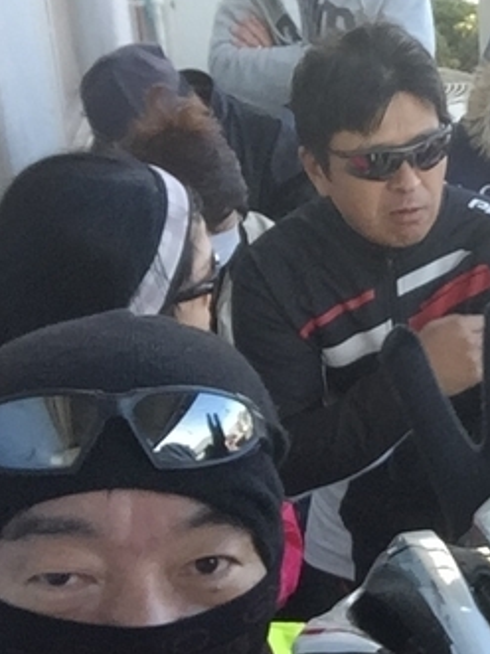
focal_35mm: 75
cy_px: 342
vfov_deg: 26.0
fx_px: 1416
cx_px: 581
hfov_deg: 18.6
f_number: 2.2
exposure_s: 1/120
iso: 40
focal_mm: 2.65
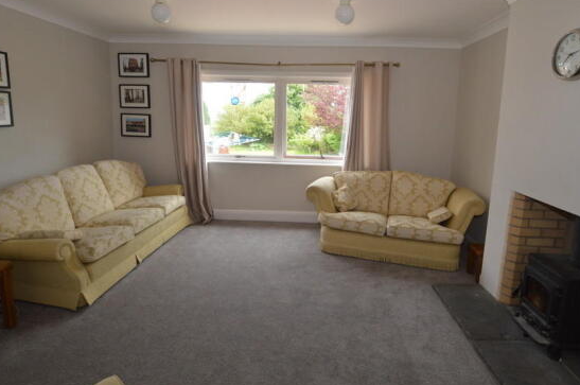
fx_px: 290
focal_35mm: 18
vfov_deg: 66.9
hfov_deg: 90.0
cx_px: 304
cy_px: 164
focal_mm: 10
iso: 400
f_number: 5
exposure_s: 1/100
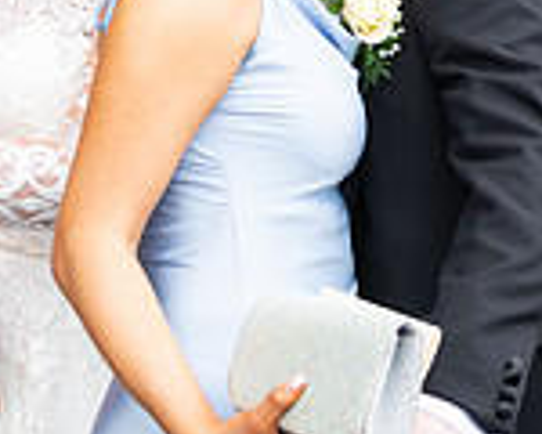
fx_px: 2214
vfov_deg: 11.1
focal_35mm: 138
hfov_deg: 13.9
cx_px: 379
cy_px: 71
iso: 125
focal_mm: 38
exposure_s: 1/160
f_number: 3.5
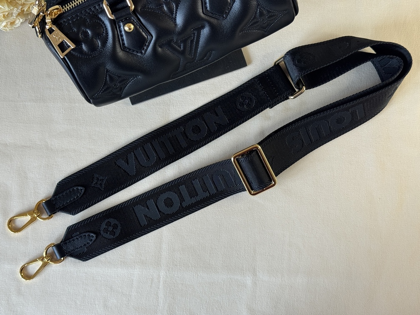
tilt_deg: -81.8
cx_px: 210
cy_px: 158
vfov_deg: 30.3
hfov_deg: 39.7
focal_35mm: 48
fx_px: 582
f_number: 1.78
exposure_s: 1/100
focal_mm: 6.76
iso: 80
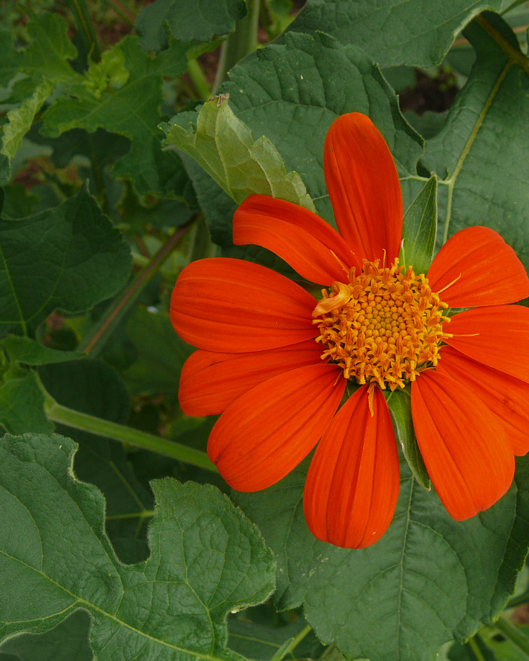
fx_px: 900
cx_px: 340
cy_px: 332
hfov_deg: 32.6
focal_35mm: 46
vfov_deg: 40.3
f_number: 5.6
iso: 100
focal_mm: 7.4
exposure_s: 1/250
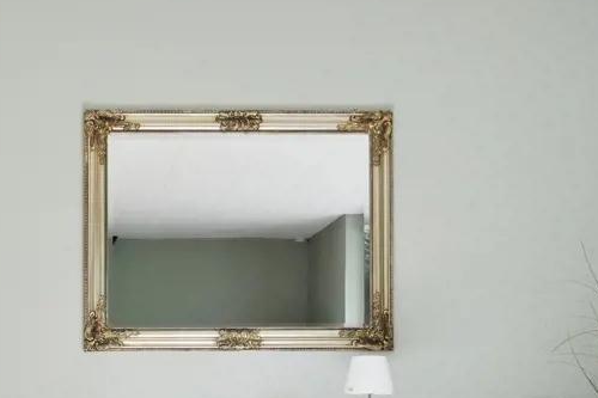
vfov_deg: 17.8
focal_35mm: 75
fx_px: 1244
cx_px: 116
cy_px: 385
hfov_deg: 26.5
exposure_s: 1/30
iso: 400
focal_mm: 13
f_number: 8
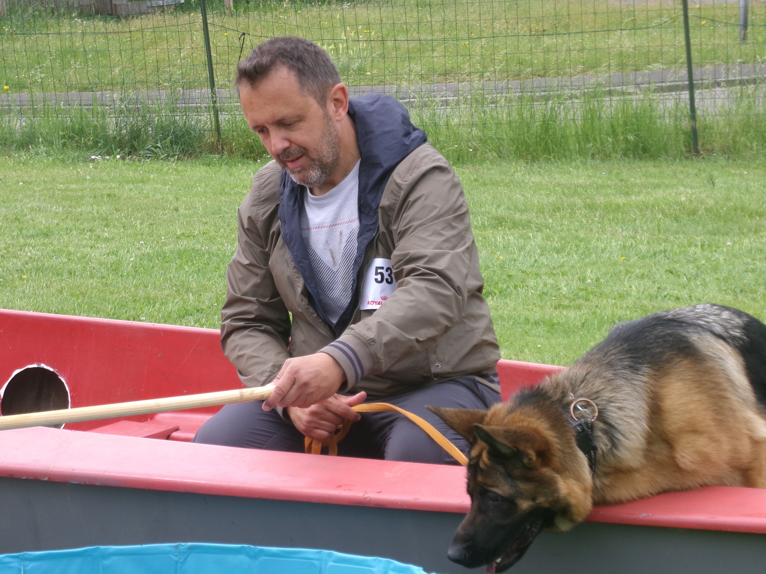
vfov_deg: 8.3
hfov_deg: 11.1
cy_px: 287
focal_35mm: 178
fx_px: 3939
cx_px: 383
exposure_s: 1/150
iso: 100
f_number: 5.8
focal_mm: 32
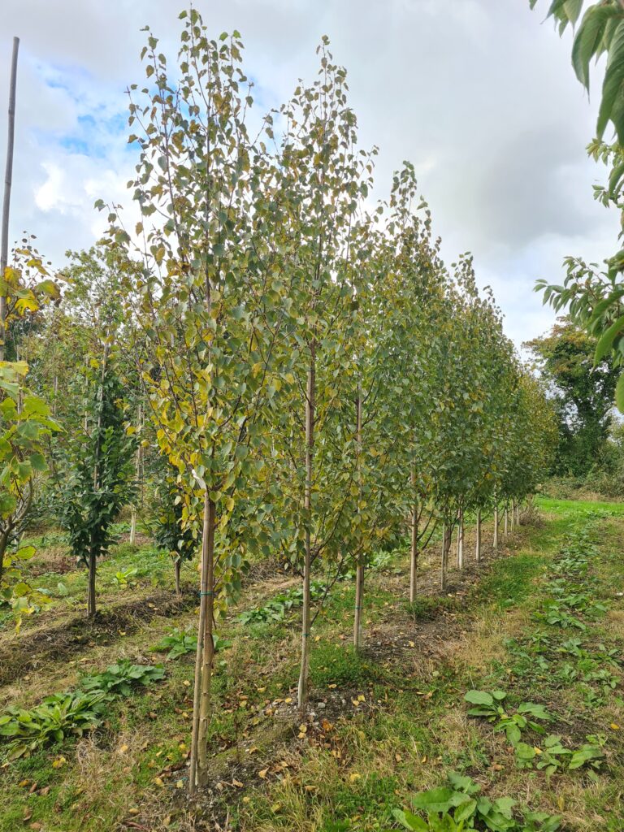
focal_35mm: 26
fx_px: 625
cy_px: 416
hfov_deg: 53.1
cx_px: 312
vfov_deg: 67.3
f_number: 1.8
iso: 50
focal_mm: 5.4
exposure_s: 1/586
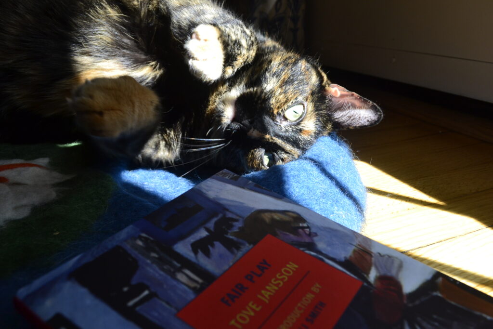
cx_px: 246
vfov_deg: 40.0
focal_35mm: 33
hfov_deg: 57.2
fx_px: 452
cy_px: 164
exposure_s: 1/100
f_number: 9
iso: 400
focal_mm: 22
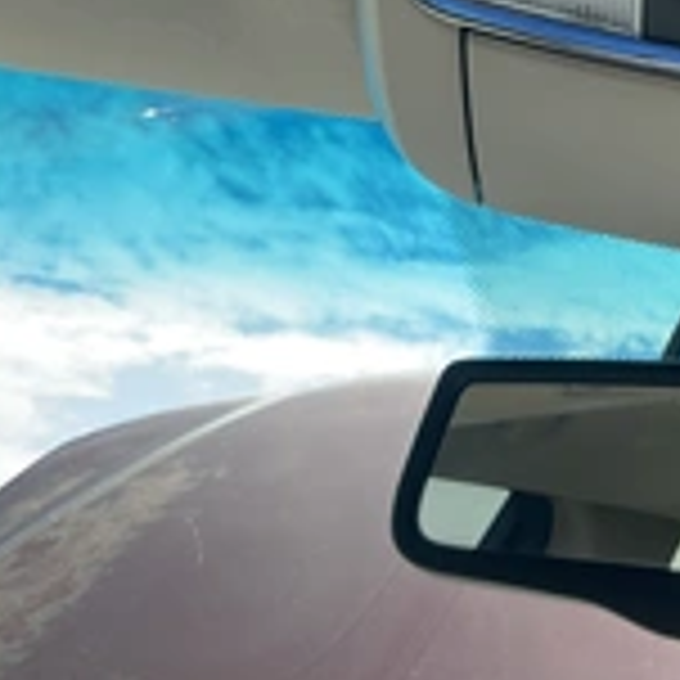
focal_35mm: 68
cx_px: 797
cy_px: 45
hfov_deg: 23.4
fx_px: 1511
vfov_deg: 24.5
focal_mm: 3
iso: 25
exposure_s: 1/248
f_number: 1.8
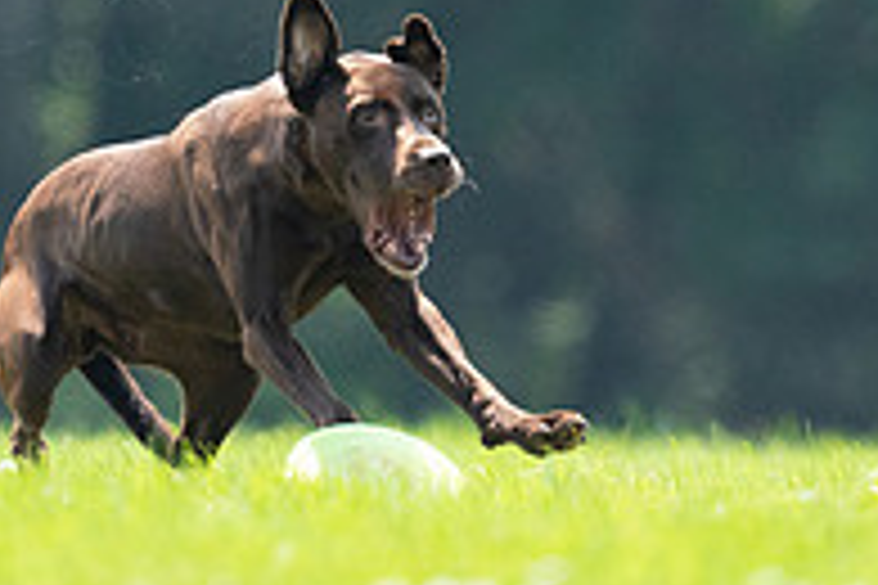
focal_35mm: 1572
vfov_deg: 0.9
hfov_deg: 1.3
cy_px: -128
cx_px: 324
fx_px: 38336
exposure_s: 1/4000
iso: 4000
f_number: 6.3
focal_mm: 529
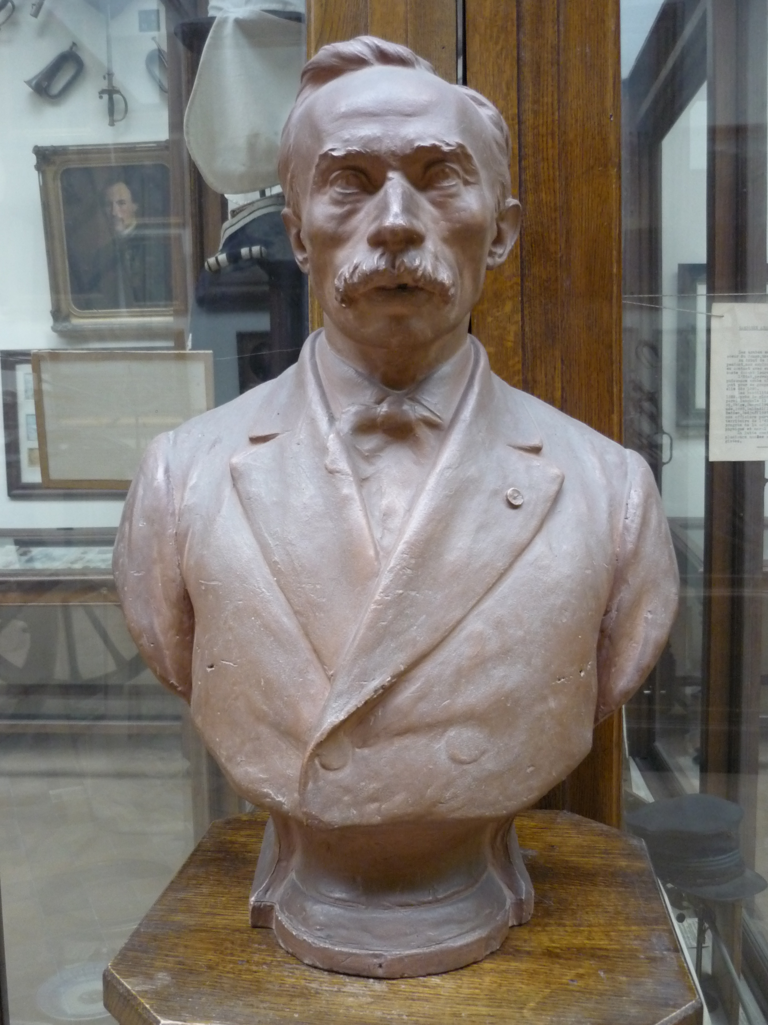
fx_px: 976
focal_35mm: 33
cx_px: 384
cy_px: 512
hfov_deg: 42.9
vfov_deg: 55.4
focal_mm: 5.5
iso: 400
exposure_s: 1/20
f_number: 2.8
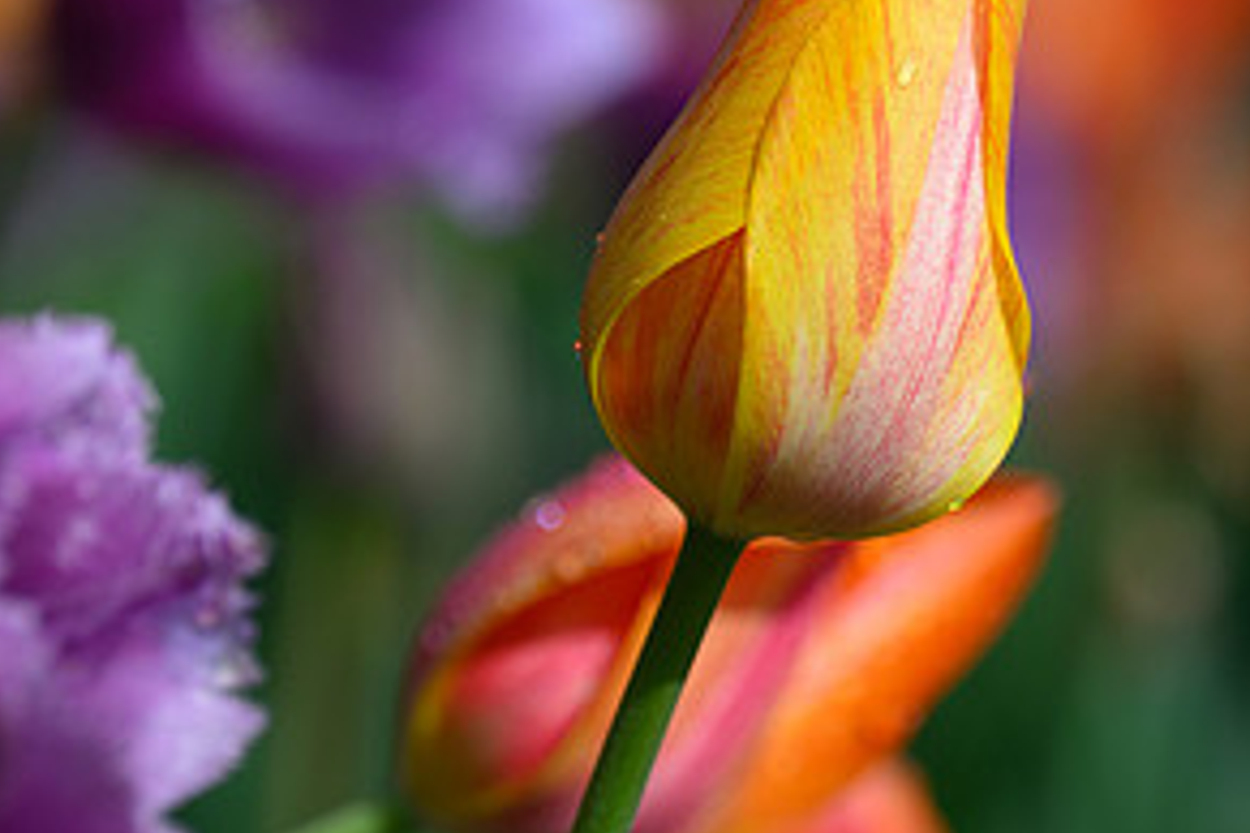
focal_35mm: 558
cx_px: 546
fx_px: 19373
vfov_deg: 2.5
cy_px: 127
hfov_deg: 3.7
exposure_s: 1/400
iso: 64
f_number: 5
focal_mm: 280
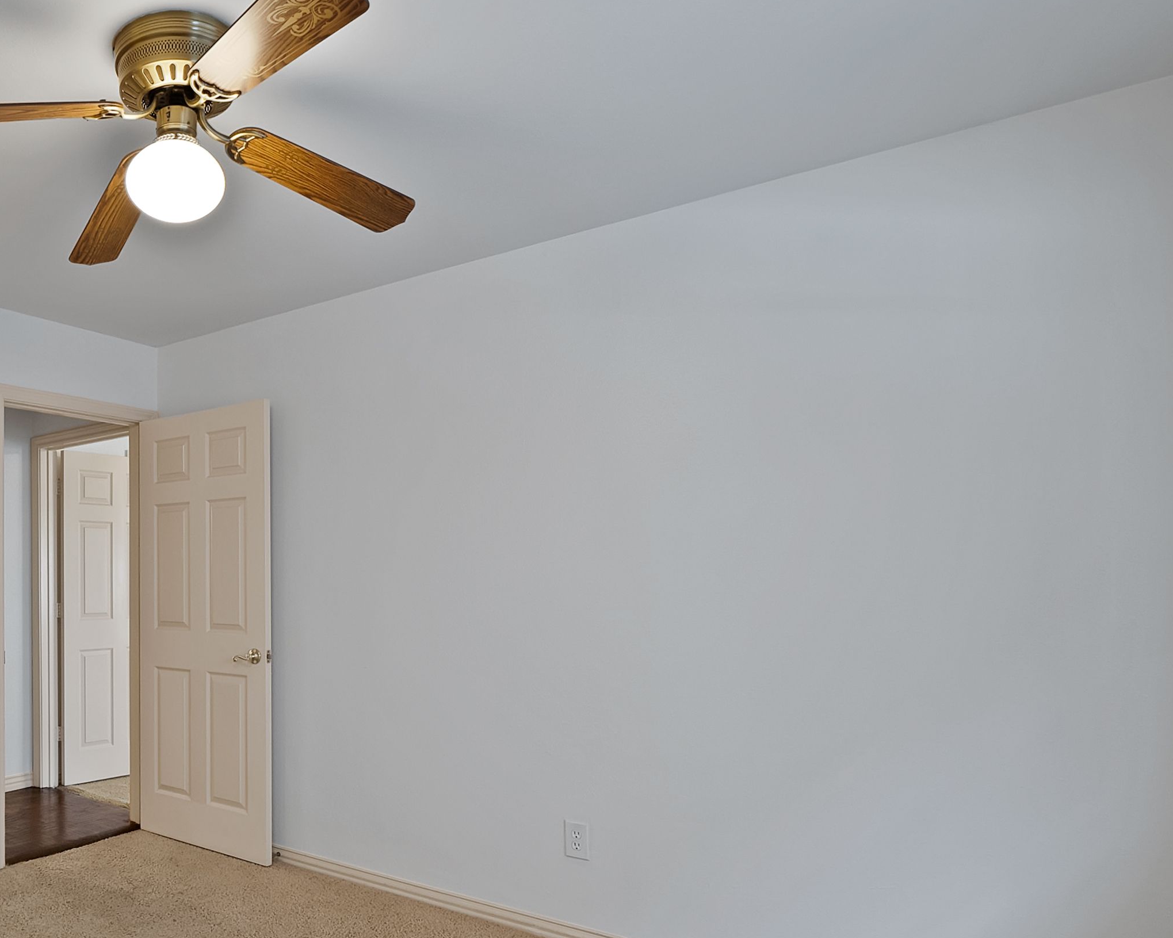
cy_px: 563
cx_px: 209
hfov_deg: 65.0
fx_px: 798
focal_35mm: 23
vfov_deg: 60.4
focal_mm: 12
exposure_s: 1/1.25
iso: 640
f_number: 9
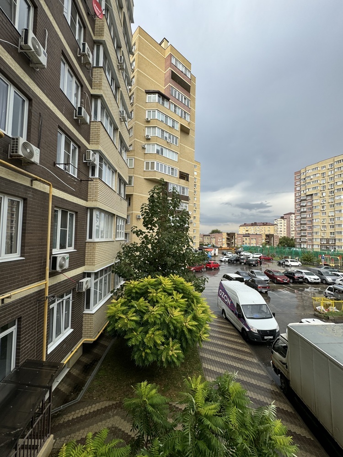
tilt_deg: +2.2
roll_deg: -0.7
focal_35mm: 14
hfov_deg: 85.7
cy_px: 228
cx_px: 172
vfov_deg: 102.1
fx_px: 185
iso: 40
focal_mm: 2.22
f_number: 2.2
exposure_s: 1/479
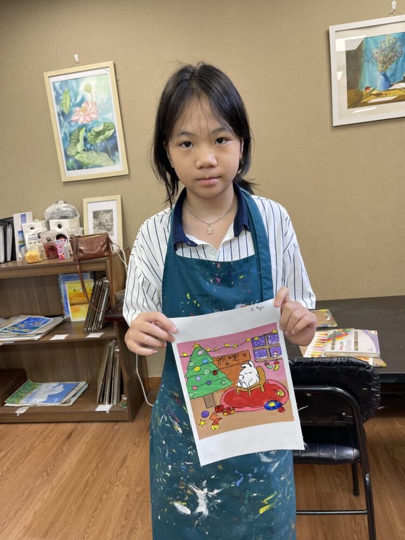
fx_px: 390
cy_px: 270
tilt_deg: -11.6
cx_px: 202
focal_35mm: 25
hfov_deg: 54.9
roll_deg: +6.2
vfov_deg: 69.4
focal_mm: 5.1
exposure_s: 1/121
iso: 125
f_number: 1.6
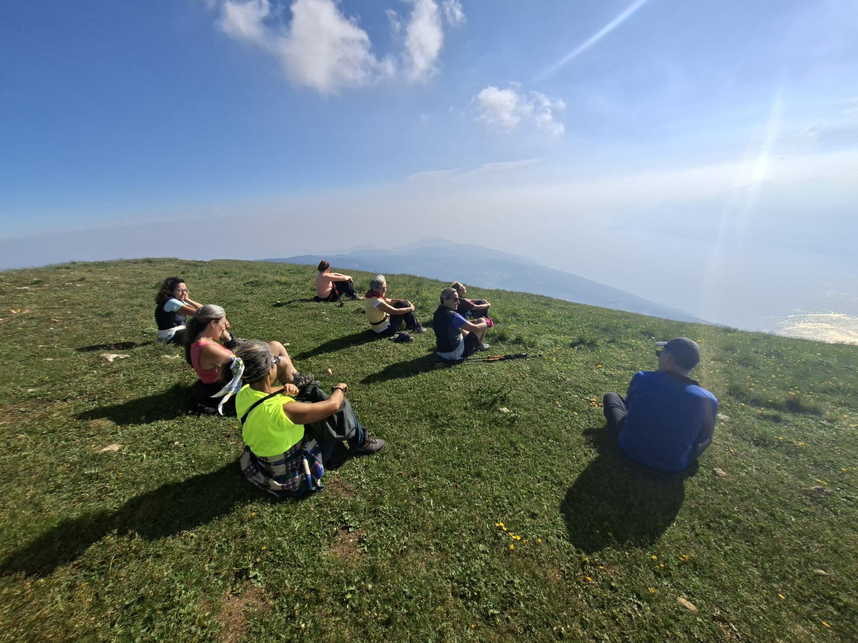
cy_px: 322
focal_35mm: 13
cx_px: 429
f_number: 2.2
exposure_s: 1/2247
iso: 40
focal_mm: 1.74
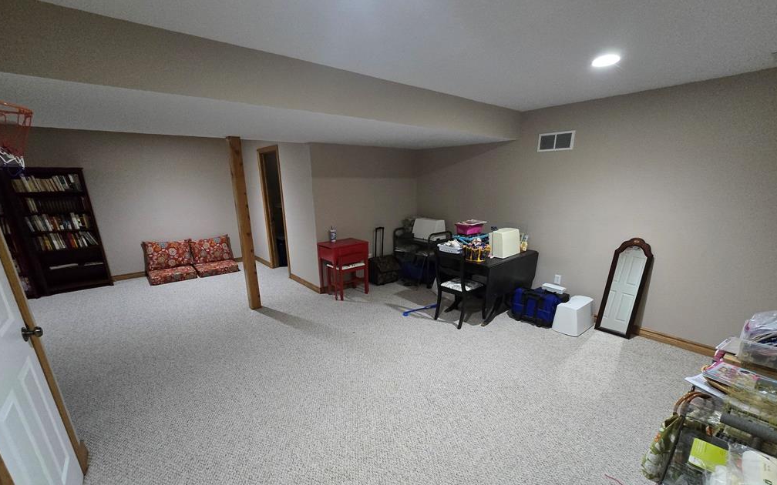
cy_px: 282
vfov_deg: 78.0
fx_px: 296
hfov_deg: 105.3
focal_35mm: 14
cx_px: 386
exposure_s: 1/60
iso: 1000
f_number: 2.2
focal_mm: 2.2
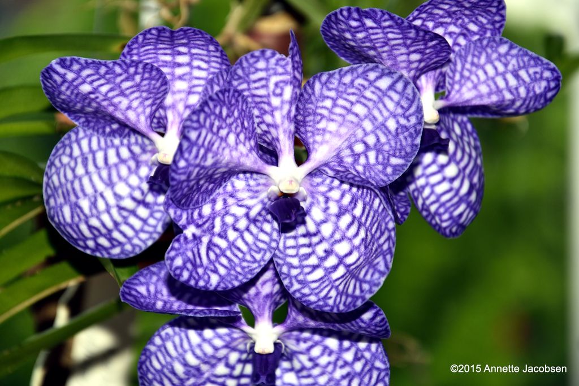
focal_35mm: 158
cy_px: 193
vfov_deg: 8.7
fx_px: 2533
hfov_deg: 13.0
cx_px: 290
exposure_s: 1/30
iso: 200
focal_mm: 105
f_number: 5.6
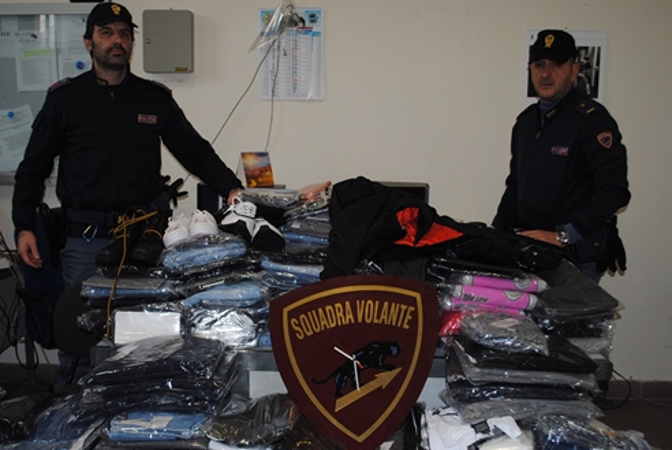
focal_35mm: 39
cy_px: 263
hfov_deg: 49.5
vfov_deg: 34.2
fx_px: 729
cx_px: 325
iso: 200
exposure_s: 1/60
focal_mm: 20
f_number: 3.8
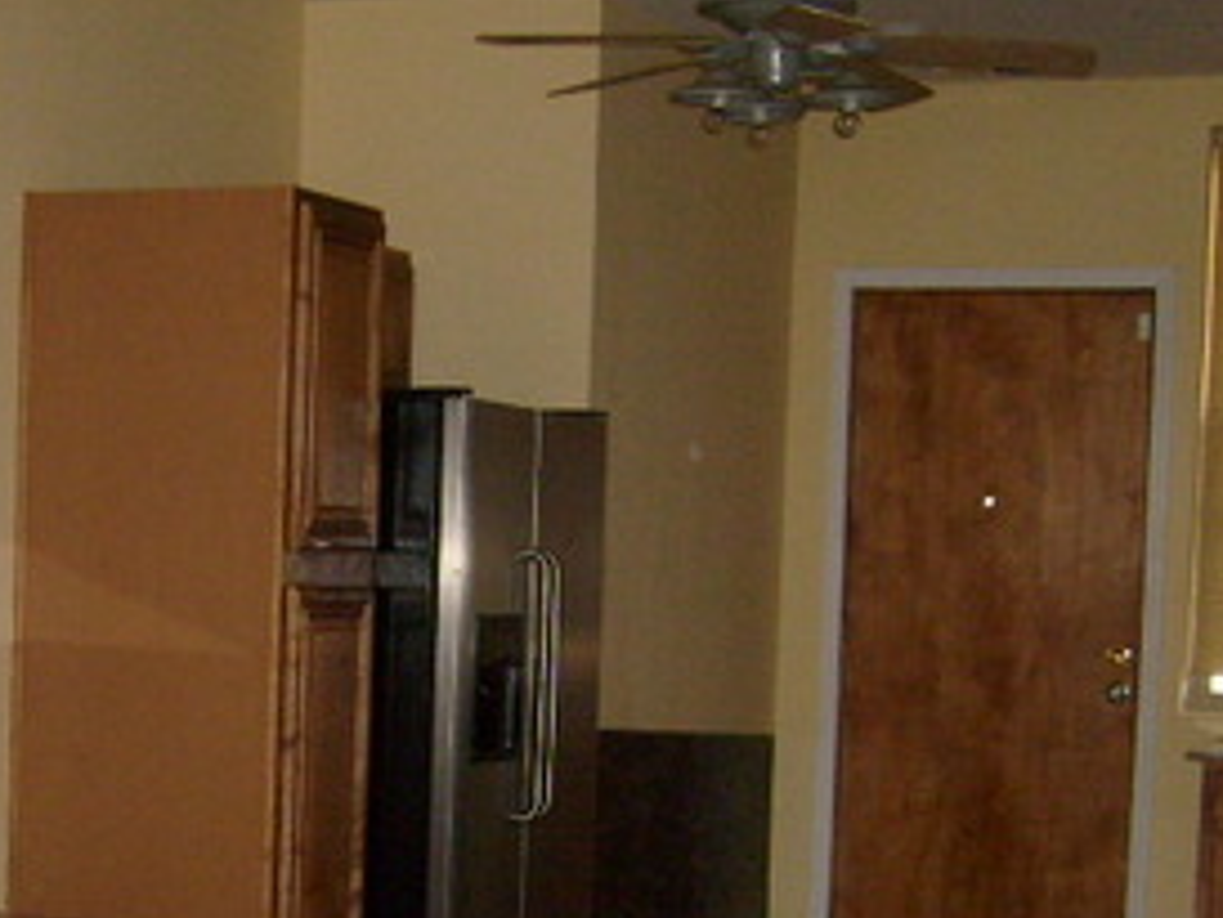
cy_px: 891
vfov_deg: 17.6
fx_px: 2898
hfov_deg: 23.5
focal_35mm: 82
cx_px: 260
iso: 160
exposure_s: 1/45
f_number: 2.8
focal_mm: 5.8
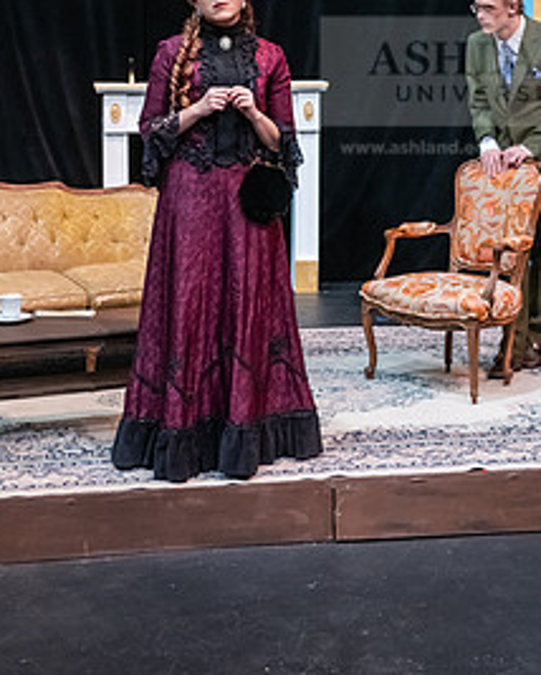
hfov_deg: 17.7
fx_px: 1739
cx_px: 281
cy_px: 174
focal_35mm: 87
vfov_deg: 21.8
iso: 3200
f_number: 3.2
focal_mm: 55
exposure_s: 1/200
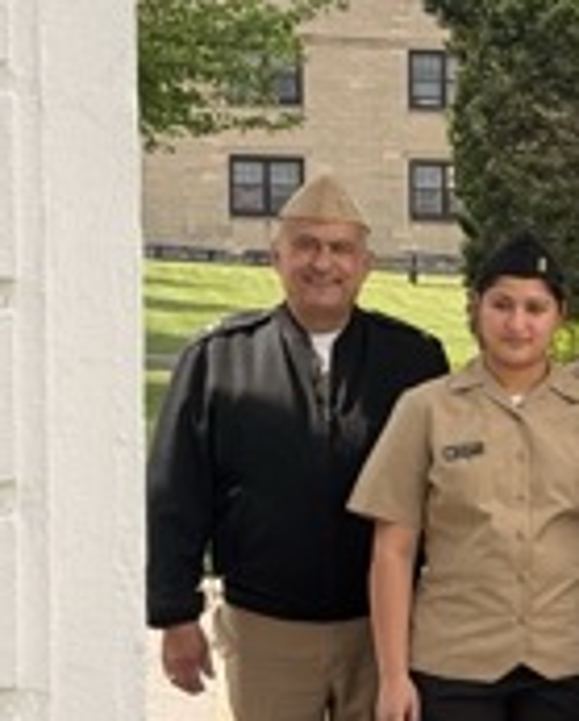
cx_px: 1245
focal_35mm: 173
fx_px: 3696
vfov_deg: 11.1
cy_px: 529
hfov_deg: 8.4
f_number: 1.78
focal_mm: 6.76
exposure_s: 1/1838
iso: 100
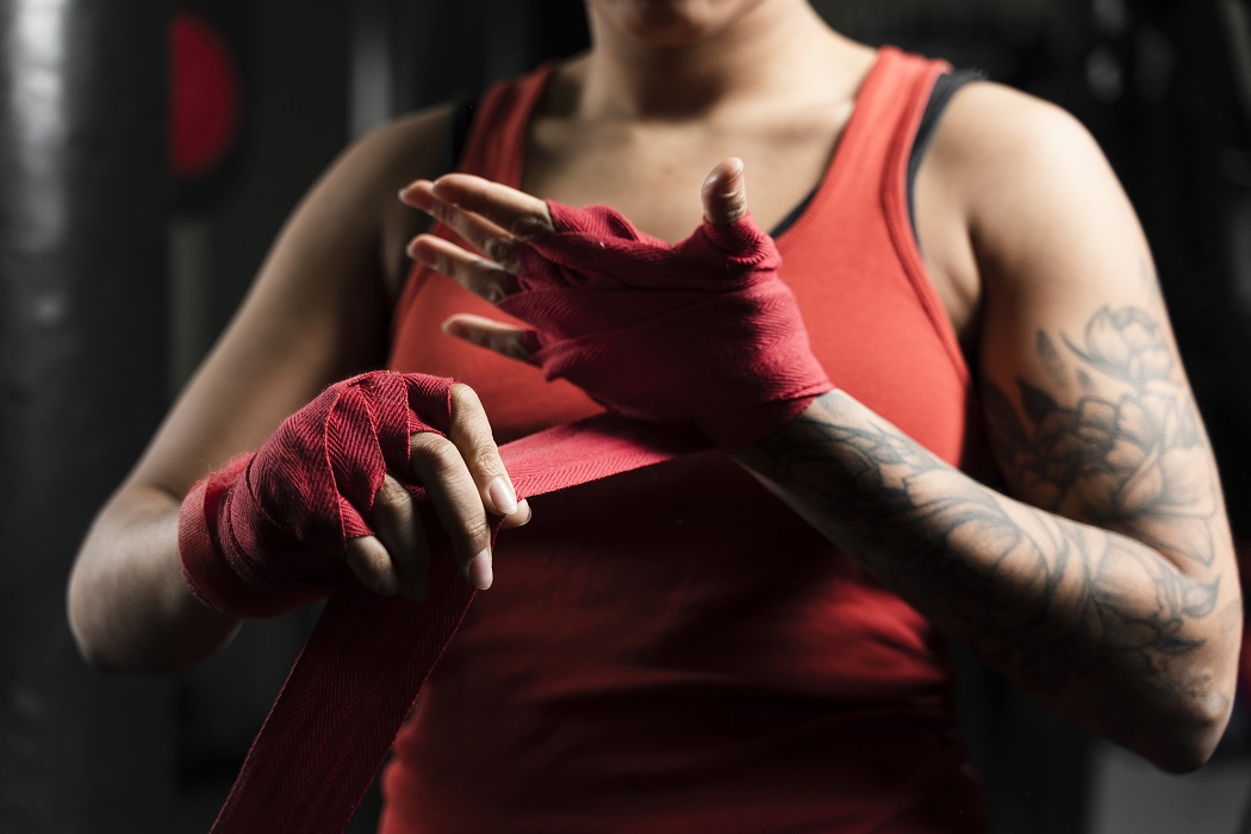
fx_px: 2606
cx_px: 626
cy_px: 417
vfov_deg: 18.2
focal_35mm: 75
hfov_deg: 27.0
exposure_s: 1/125
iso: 250
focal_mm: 75
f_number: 3.5
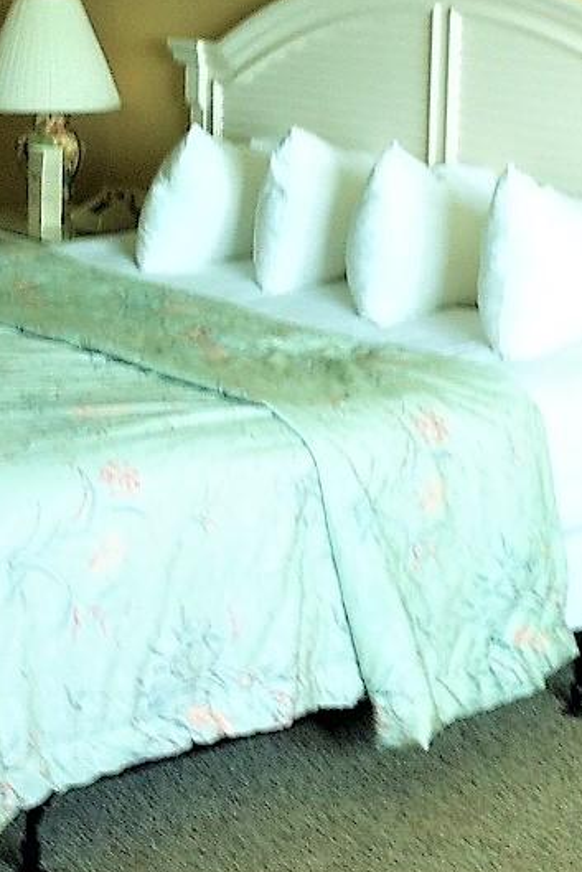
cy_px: 288
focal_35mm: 89
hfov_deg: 15.3
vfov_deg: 22.8
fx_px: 2157
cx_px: 106
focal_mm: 3.85
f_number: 2.8
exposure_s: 1/20
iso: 80
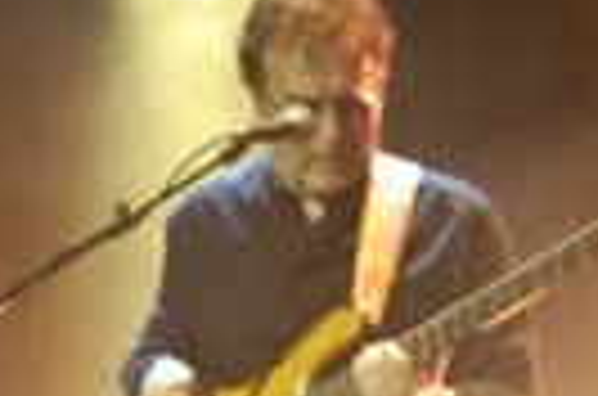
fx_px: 16107
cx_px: 1000
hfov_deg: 2.1
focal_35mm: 972
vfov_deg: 1.4
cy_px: 351
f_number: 7.1
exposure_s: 1/80
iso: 3200
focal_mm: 286
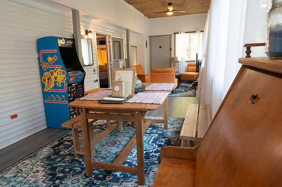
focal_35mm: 25
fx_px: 195
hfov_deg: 71.8
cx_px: 141
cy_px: 94
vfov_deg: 51.4
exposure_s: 1/100
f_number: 8
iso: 5000
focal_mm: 24
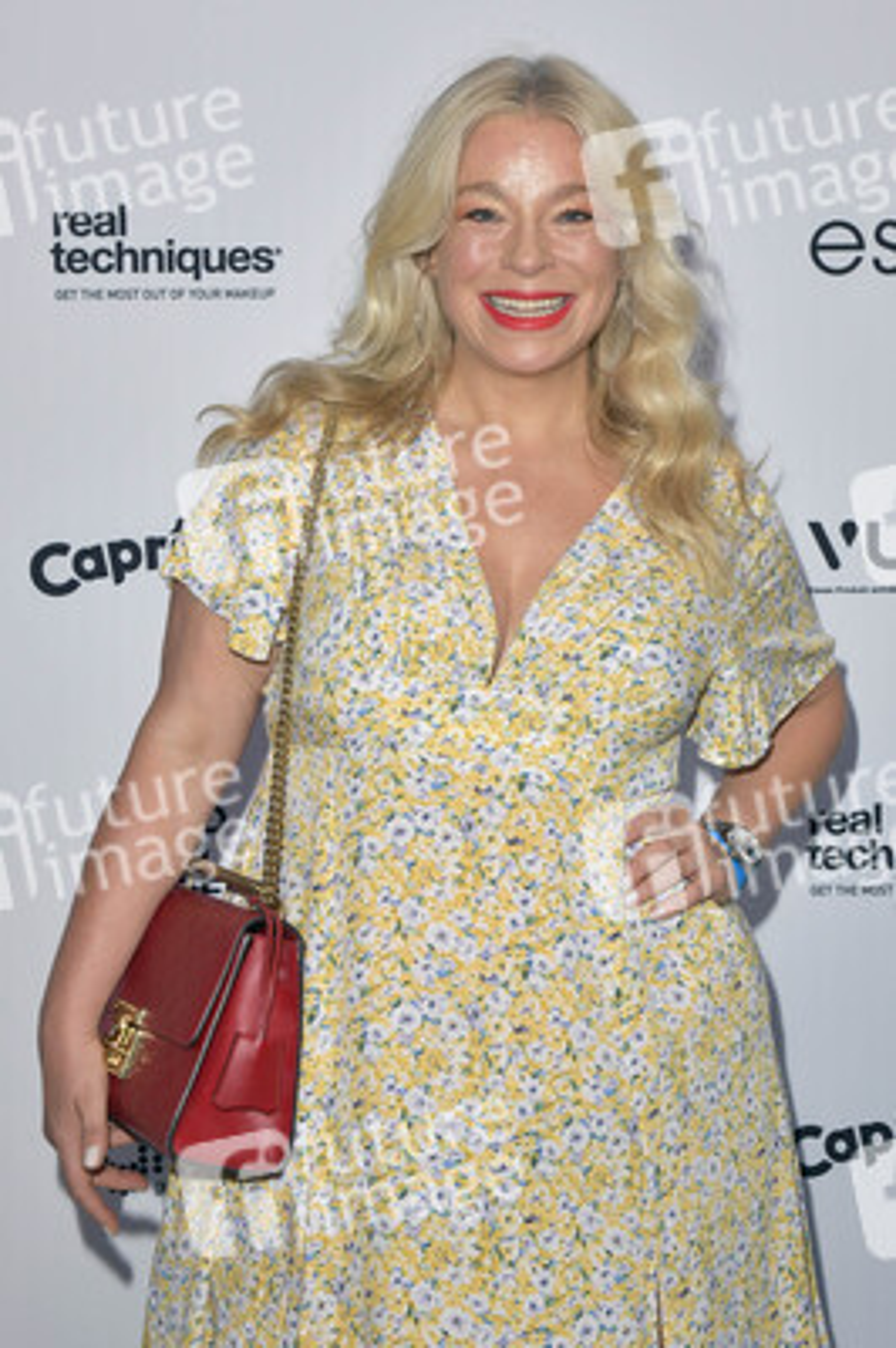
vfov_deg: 41.1
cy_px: 674
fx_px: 1795
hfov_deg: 28.0
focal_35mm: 48
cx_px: 448
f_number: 9
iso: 400
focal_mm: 40
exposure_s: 1/250
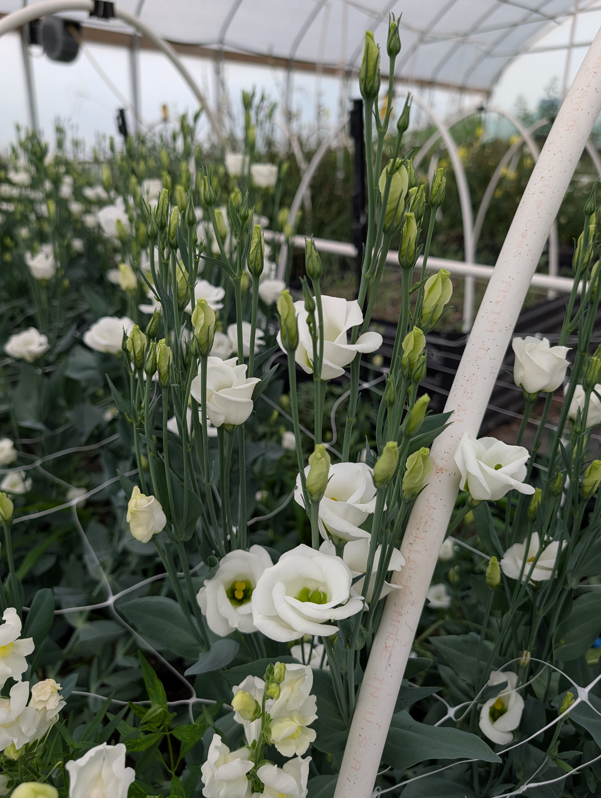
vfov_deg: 71.5
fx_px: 554
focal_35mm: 24
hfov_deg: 56.9
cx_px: 300
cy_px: 399
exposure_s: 1/161
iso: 24
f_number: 1.68
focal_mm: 6.9
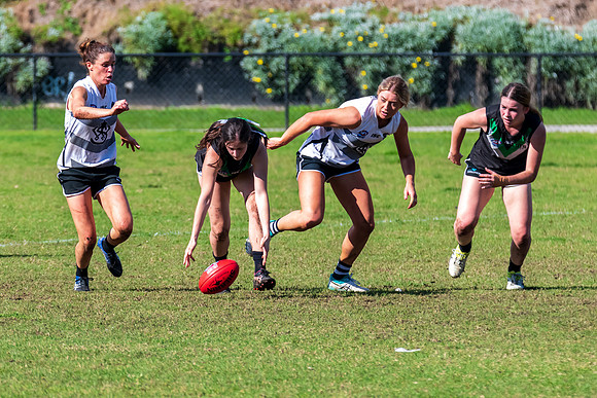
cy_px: 191
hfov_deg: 3.3
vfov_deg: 2.2
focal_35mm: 626
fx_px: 10386
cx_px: 219
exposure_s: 1/1600
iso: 800
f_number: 8
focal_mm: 350
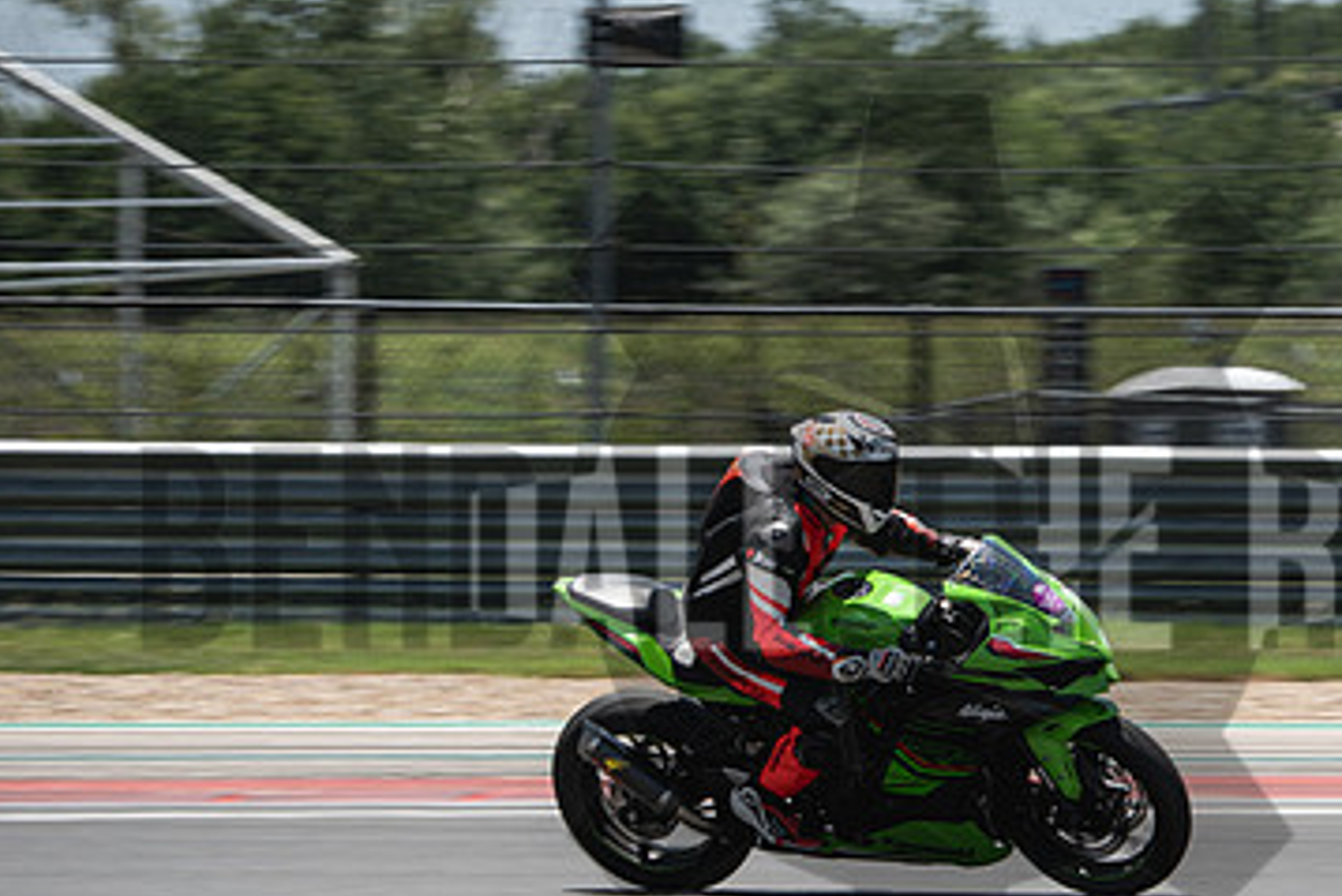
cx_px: 930
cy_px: 553
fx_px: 18123
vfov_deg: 2.8
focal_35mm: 486
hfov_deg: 4.2
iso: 160
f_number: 8
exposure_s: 1/250
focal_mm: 200
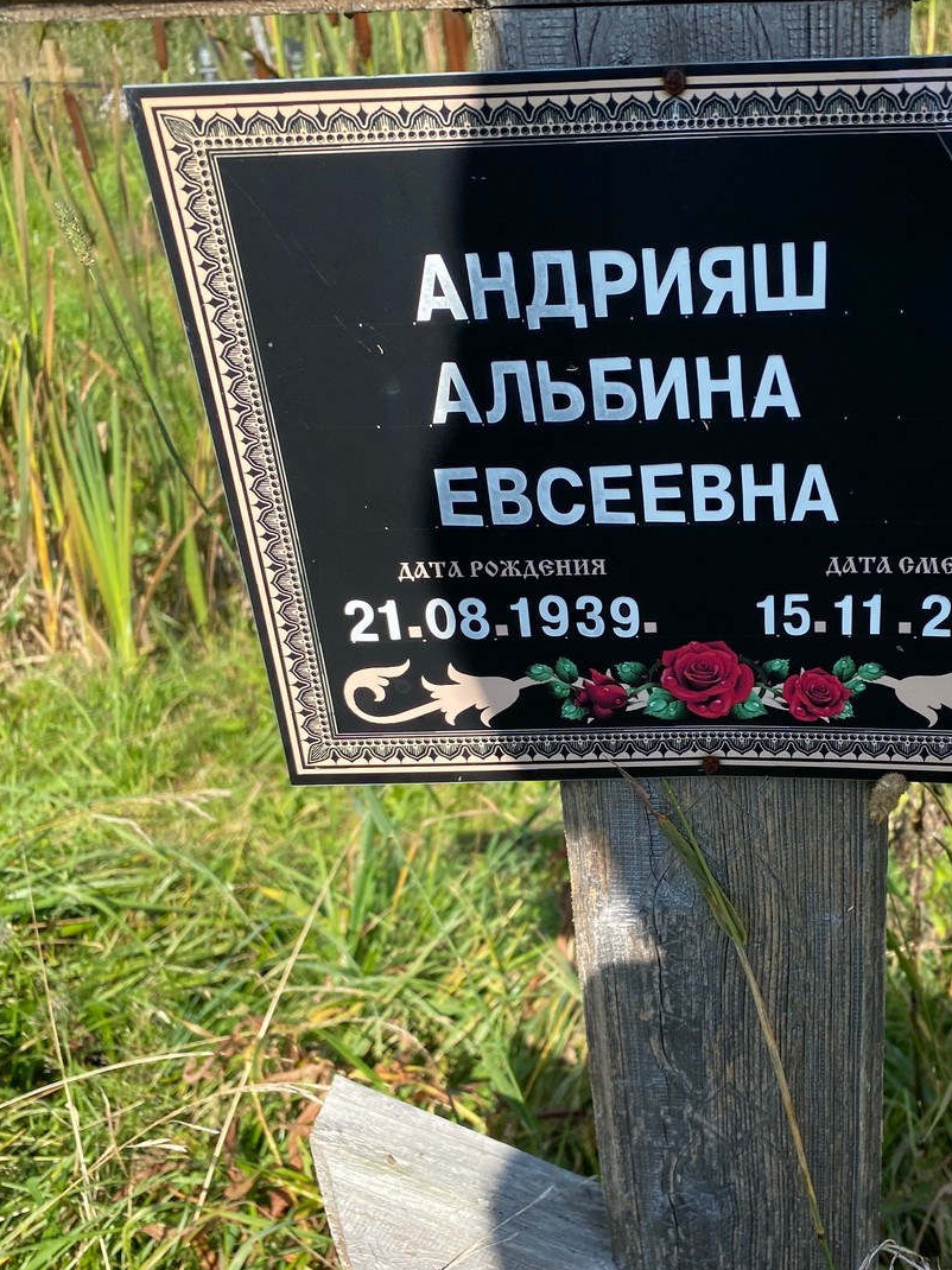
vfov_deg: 52.6
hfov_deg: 38.9
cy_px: 636
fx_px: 1284
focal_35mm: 35
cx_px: 782
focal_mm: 4.25
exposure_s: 1/1504
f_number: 1.8
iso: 32
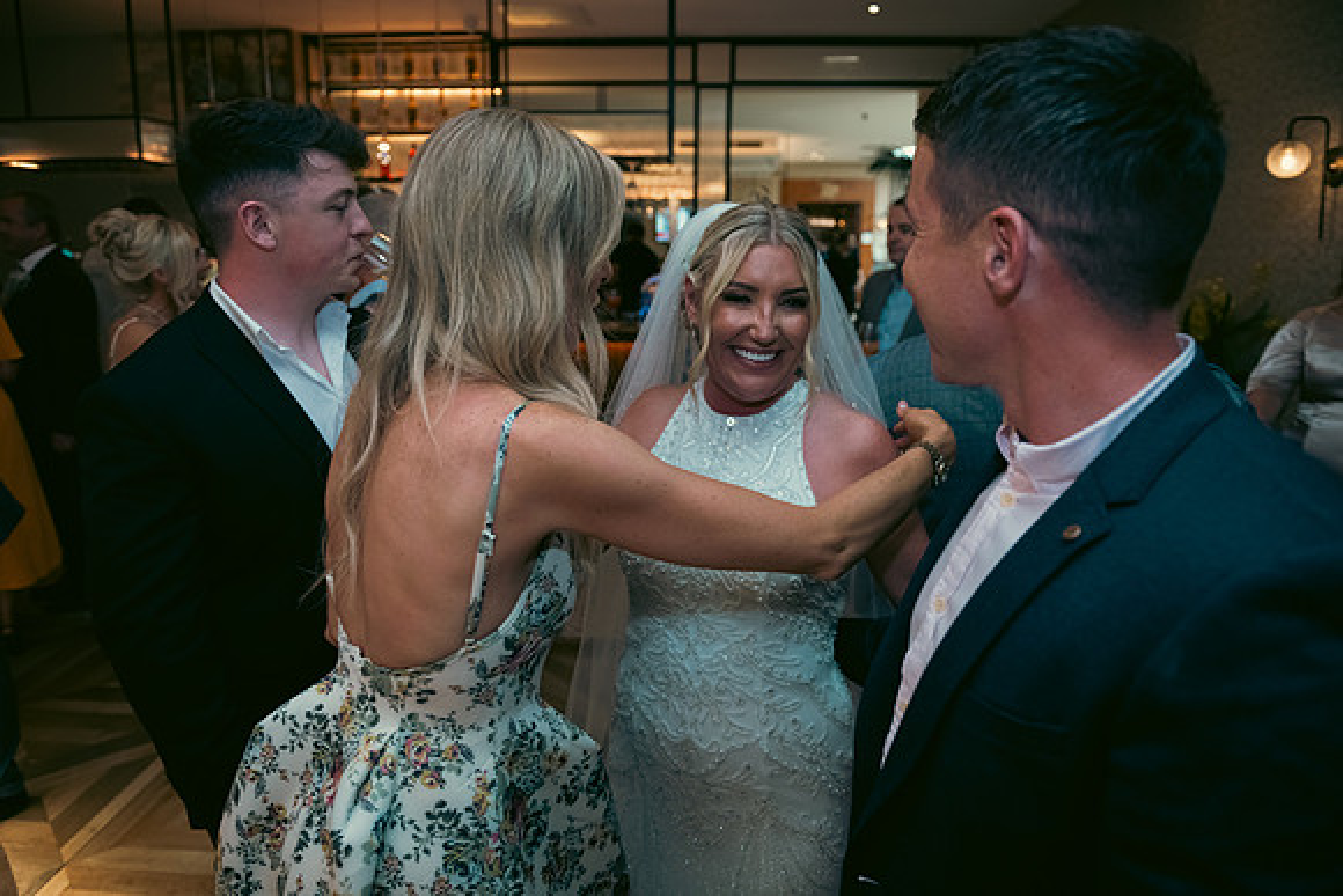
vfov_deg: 53.2
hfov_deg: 73.7
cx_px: 672
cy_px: 448
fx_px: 896
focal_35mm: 24
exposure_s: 1/160
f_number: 3.5
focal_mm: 24
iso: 800
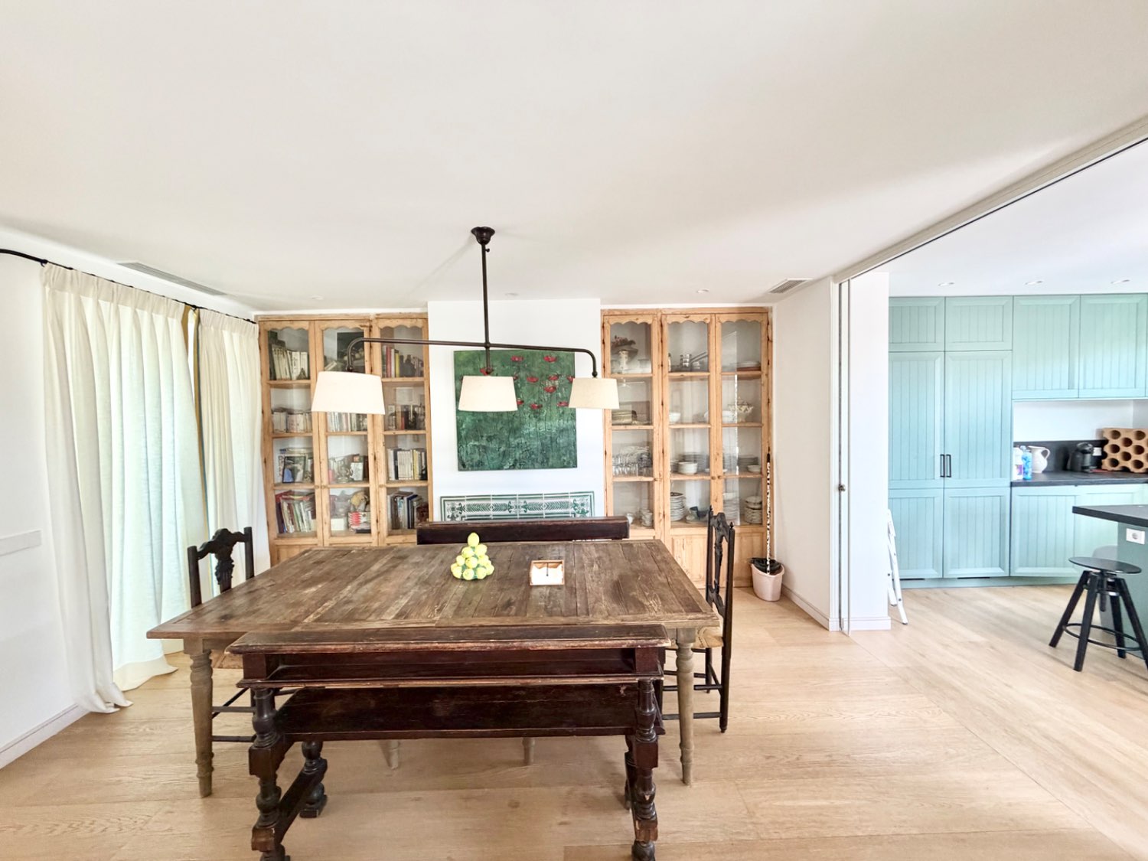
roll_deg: +1.2
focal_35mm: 14
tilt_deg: -2.0
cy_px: 430
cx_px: 574
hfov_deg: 102.1
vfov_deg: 85.7
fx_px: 464
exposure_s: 1/121
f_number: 2.2
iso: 320
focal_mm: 2.22
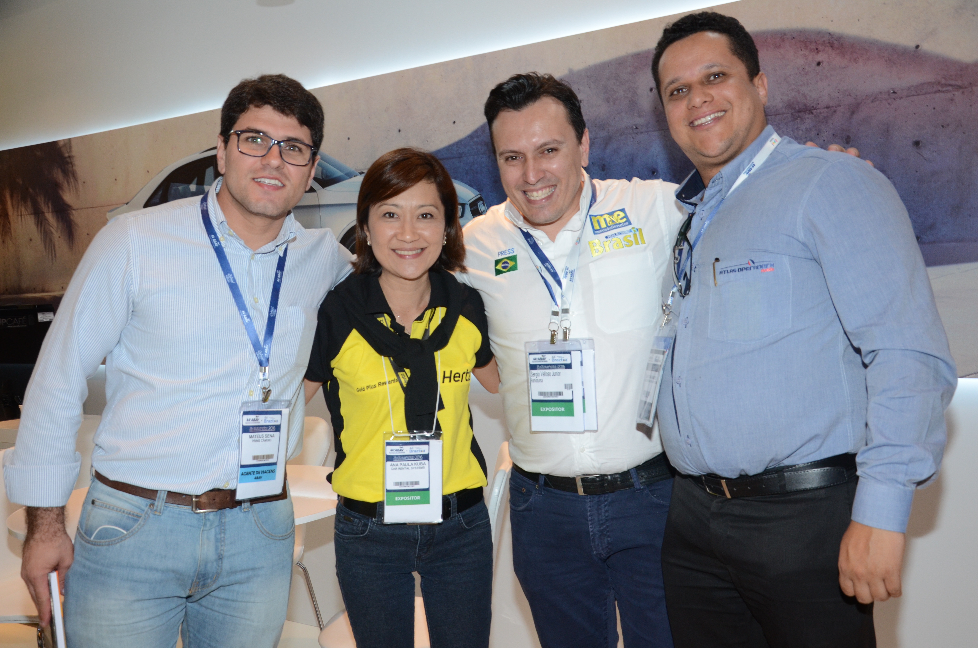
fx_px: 976
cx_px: 489
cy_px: 324
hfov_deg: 53.2
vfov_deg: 36.7
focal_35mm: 36
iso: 800
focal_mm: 24
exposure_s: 1/100
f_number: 5.6
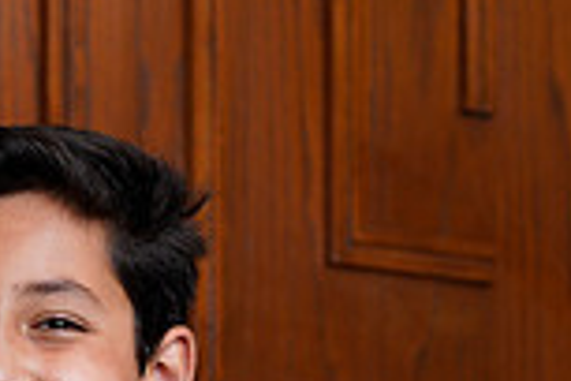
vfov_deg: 4.2
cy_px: 855
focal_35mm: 323
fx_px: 5123
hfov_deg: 6.4
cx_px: -41
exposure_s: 1/250
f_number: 5.6
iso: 200
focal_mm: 85
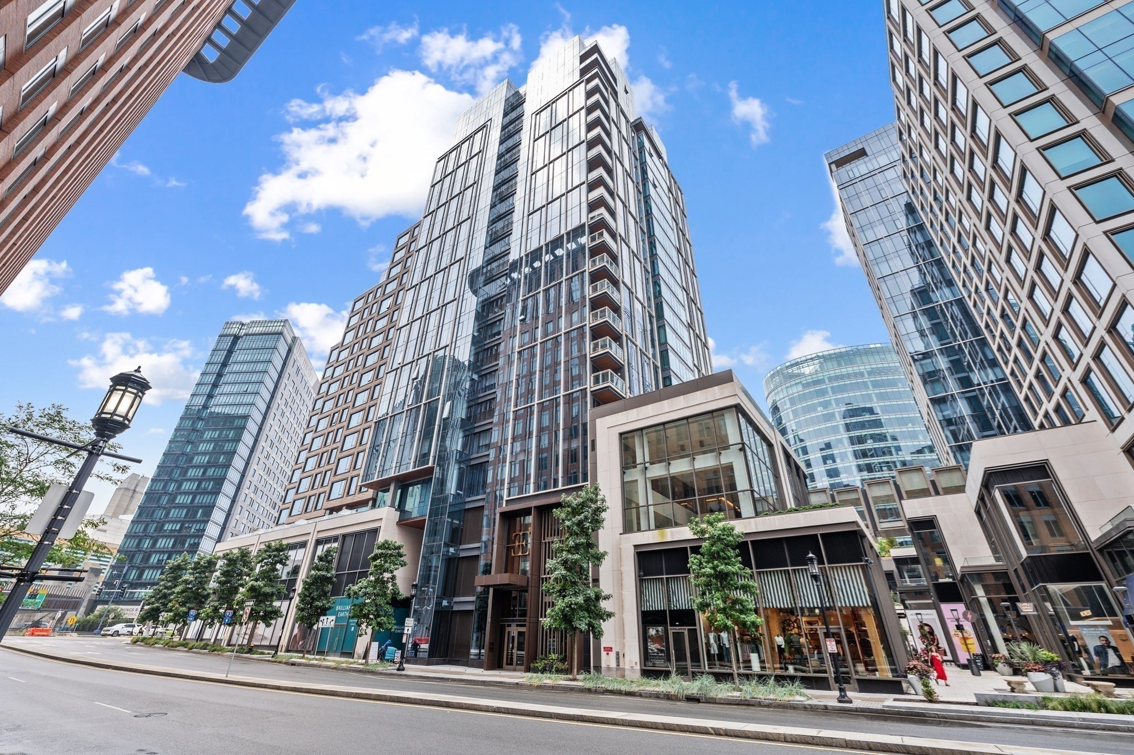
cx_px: 567
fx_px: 441
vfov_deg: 81.1
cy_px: 378
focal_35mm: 14
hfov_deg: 104.3
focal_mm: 14
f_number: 7.1
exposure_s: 1/160
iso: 100
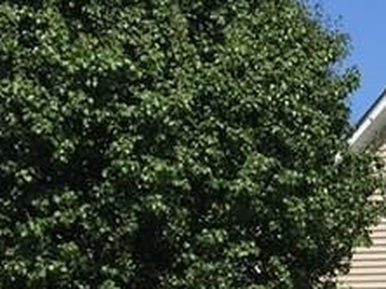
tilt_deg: -1.9
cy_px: 460
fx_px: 1493
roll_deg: -3.0
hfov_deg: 13.3
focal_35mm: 134
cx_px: 697
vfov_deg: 10.6
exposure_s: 1/2475
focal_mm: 4.15
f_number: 2.2
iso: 32
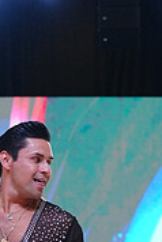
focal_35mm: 228
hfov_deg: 6.0
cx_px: 74
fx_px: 1536
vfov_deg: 8.8
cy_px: 336
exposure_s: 1/250
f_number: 4
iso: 2500
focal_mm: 70
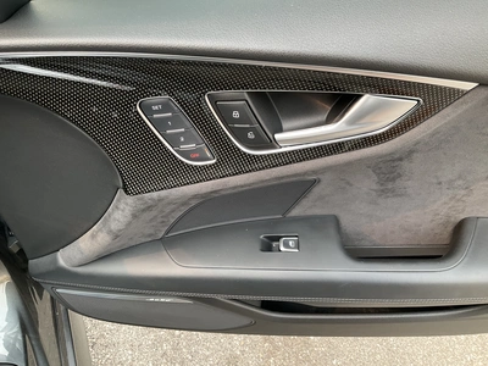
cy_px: 183
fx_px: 409
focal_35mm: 29
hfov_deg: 61.7
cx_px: 244
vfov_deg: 48.2
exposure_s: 1/122
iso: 40
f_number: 1.8
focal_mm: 3
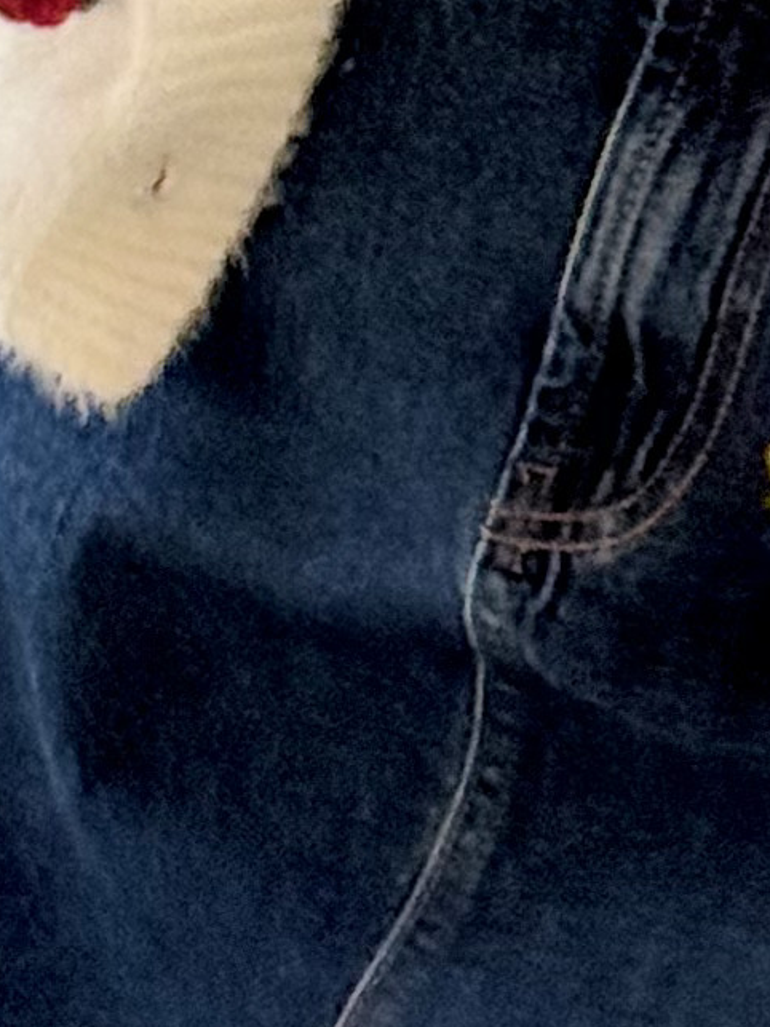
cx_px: 1244
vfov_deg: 6.2
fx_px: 8930
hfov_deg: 4.9
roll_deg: -0.4
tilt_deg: -4.1
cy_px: -1661
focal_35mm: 301
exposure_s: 1/100
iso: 64
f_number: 1.78
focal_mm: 6.76
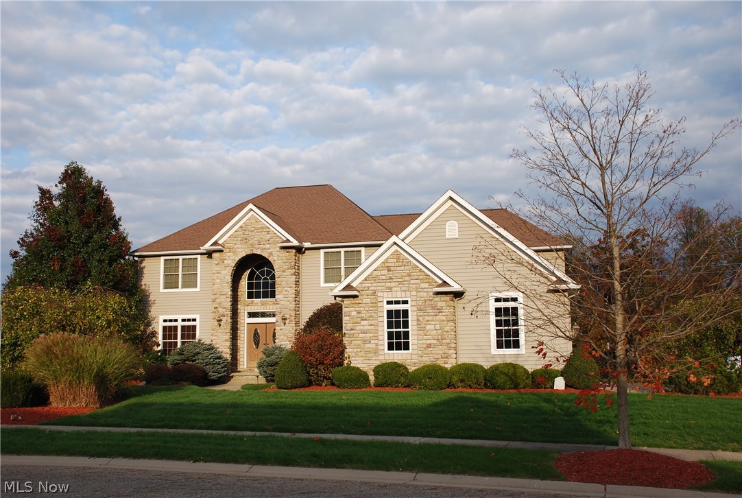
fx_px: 743
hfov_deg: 53.0
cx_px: 371
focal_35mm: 36
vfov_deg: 37.0
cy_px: 249
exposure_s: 1/200
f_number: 7.1
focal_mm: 24
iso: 100
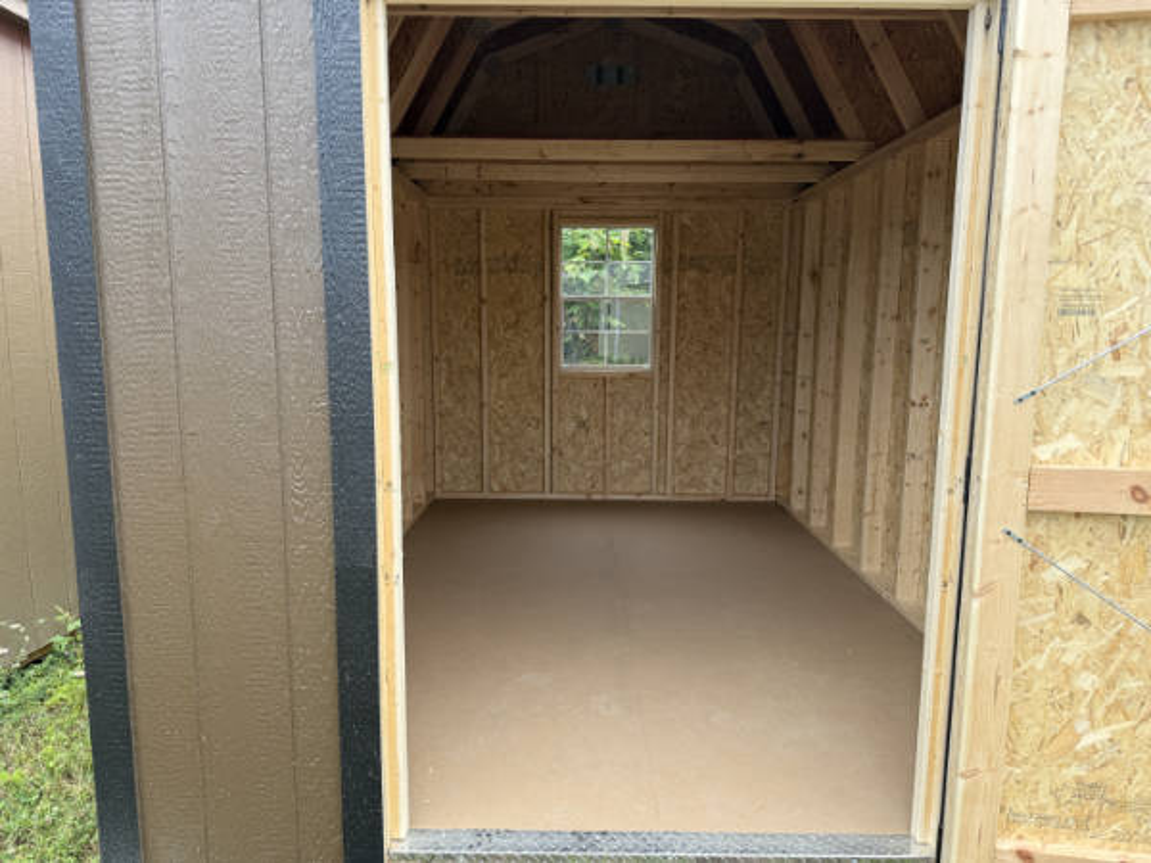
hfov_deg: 71.6
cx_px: 576
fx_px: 798
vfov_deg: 56.8
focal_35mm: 24
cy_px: 432
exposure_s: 1/405
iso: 80
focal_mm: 6.8
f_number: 1.8
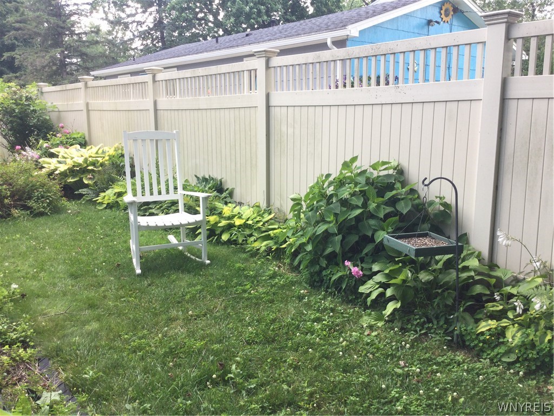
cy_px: 208
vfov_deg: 45.4
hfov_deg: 58.4
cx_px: 277
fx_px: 496
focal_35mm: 31
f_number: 2.4
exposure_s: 1/120
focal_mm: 3.3
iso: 25
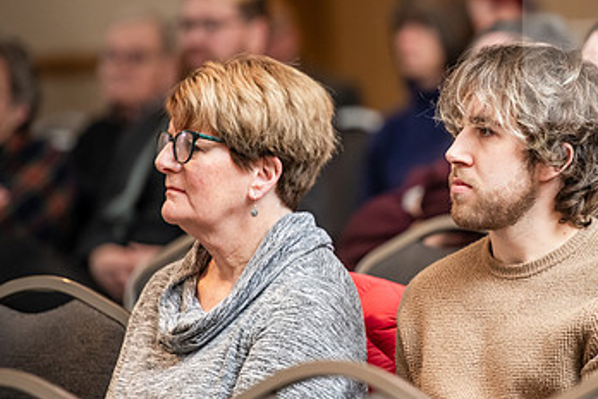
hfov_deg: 6.3
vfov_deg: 4.2
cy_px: 187
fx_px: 5398
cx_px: 471
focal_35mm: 325
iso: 1250
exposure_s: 1/200
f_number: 3.2
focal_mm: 195
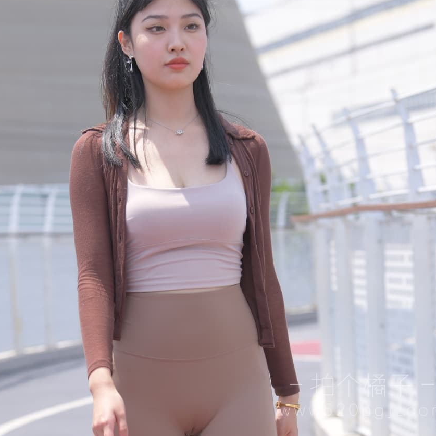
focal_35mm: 137
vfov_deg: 12.7
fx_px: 1952
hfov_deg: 12.7
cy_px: 370
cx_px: 165
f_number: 4
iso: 160
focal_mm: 75
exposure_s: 1/800
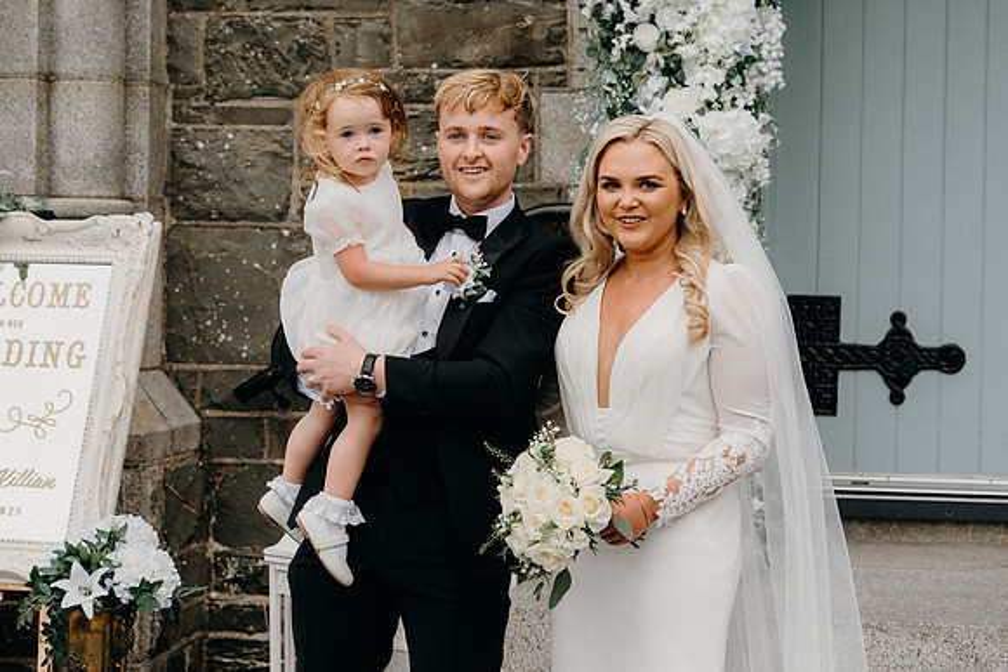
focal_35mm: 87
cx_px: 504
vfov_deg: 15.7
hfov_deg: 23.4
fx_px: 2436
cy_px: 336
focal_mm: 58
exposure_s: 1/250
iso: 125
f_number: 3.5
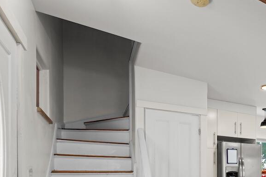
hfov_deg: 55.3
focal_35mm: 29
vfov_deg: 39.8
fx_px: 214
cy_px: 175
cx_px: 239
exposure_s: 1/4
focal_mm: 14
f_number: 6.3
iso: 100
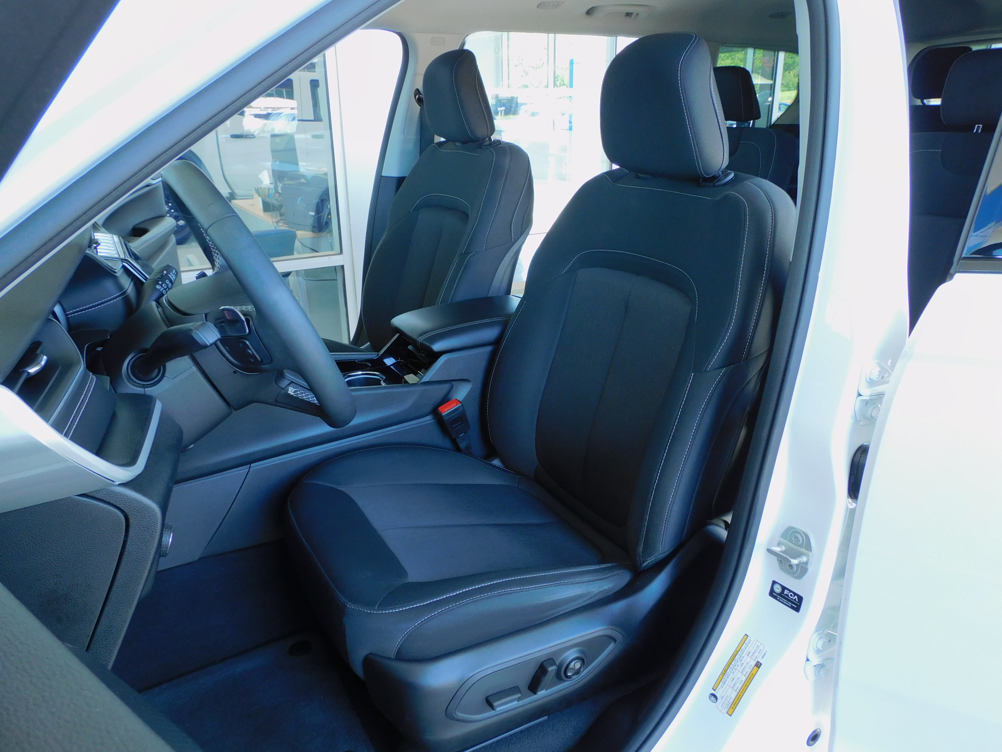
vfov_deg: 56.8
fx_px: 695
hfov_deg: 71.6
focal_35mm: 24
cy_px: 376
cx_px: 501
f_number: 3.3
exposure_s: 1/40
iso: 125
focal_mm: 4.3
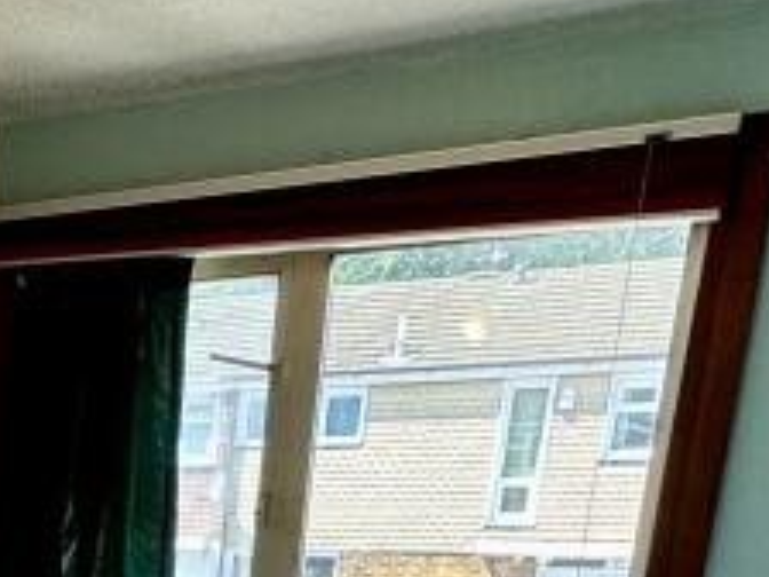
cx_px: -316
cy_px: 914
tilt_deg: -16.4
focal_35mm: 64
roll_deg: +1.1
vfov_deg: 19.4
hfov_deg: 24.8
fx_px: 1422
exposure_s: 1/100
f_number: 2.2
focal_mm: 2.22
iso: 64
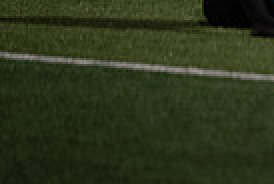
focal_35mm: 844
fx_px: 6438
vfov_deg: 1.6
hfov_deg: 2.4
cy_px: -189
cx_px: 564
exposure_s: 1/1250
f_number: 2.8
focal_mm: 200
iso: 5000
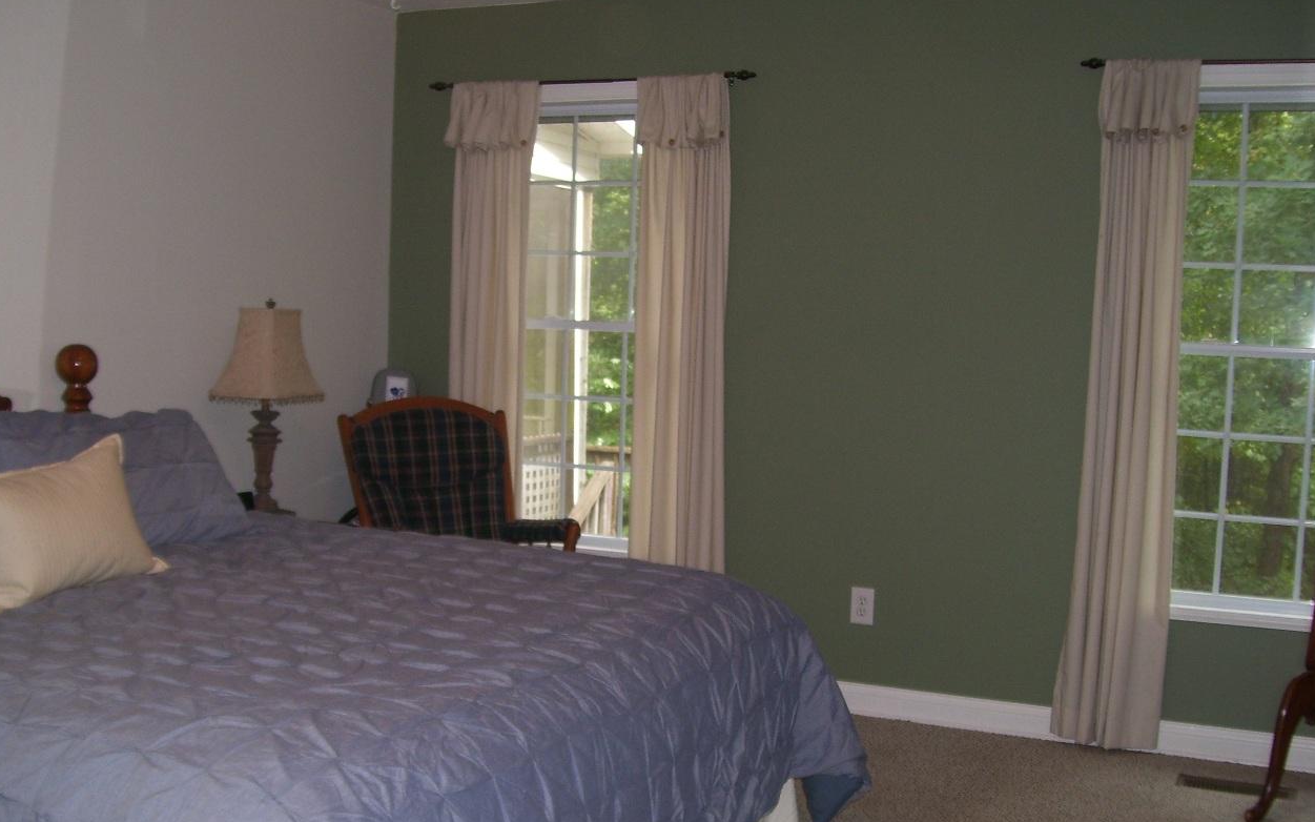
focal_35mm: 42
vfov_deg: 30.5
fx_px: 1505
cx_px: 626
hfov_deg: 47.2
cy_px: 469
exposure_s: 1/60
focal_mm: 6
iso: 80
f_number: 2.7
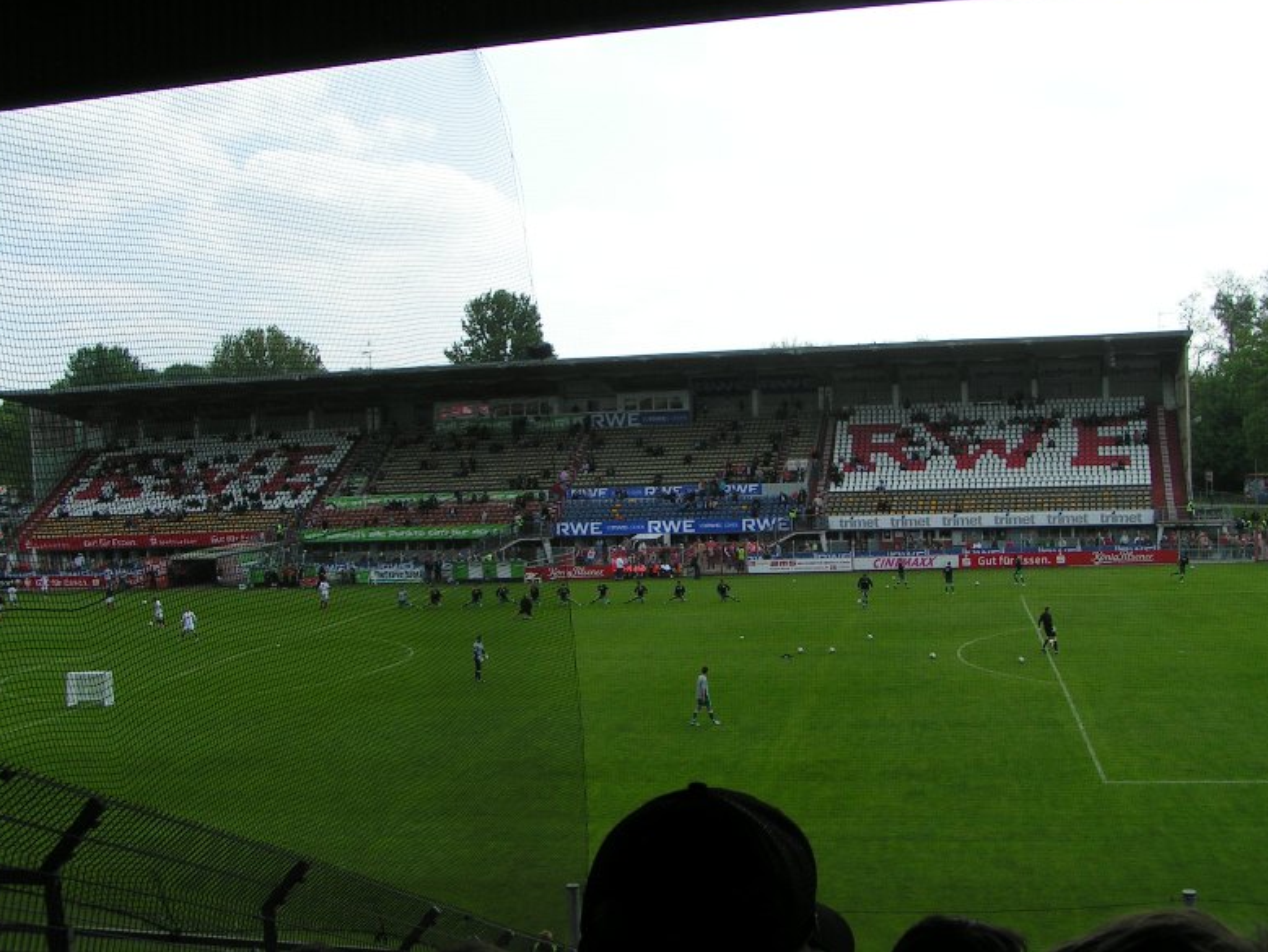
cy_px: 465
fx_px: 1429
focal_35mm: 39
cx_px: 628
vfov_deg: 36.8
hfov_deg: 47.8
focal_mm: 5.8
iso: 50
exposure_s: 1/400
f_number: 5.6
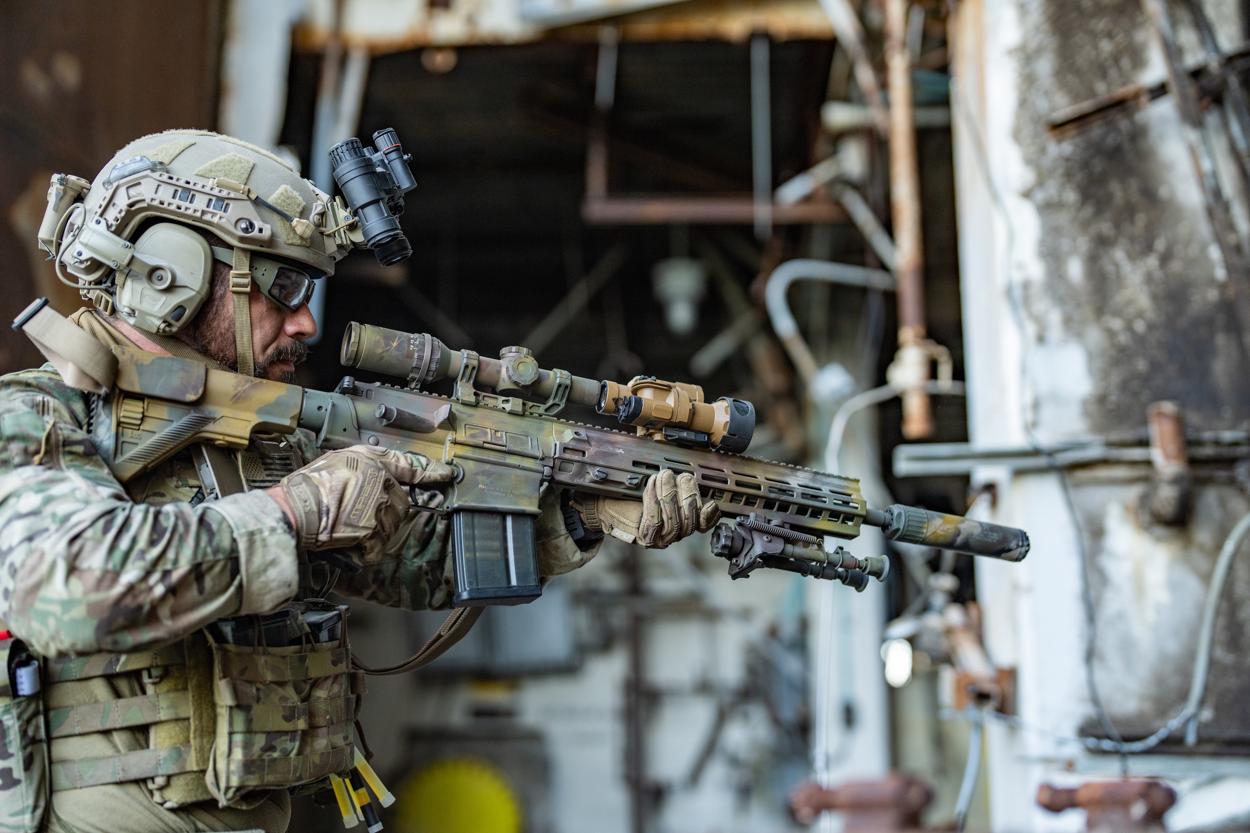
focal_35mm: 50
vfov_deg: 27.0
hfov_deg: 39.6
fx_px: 1736
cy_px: 416
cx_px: 625
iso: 320
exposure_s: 1/1000
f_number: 1.8
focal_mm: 50
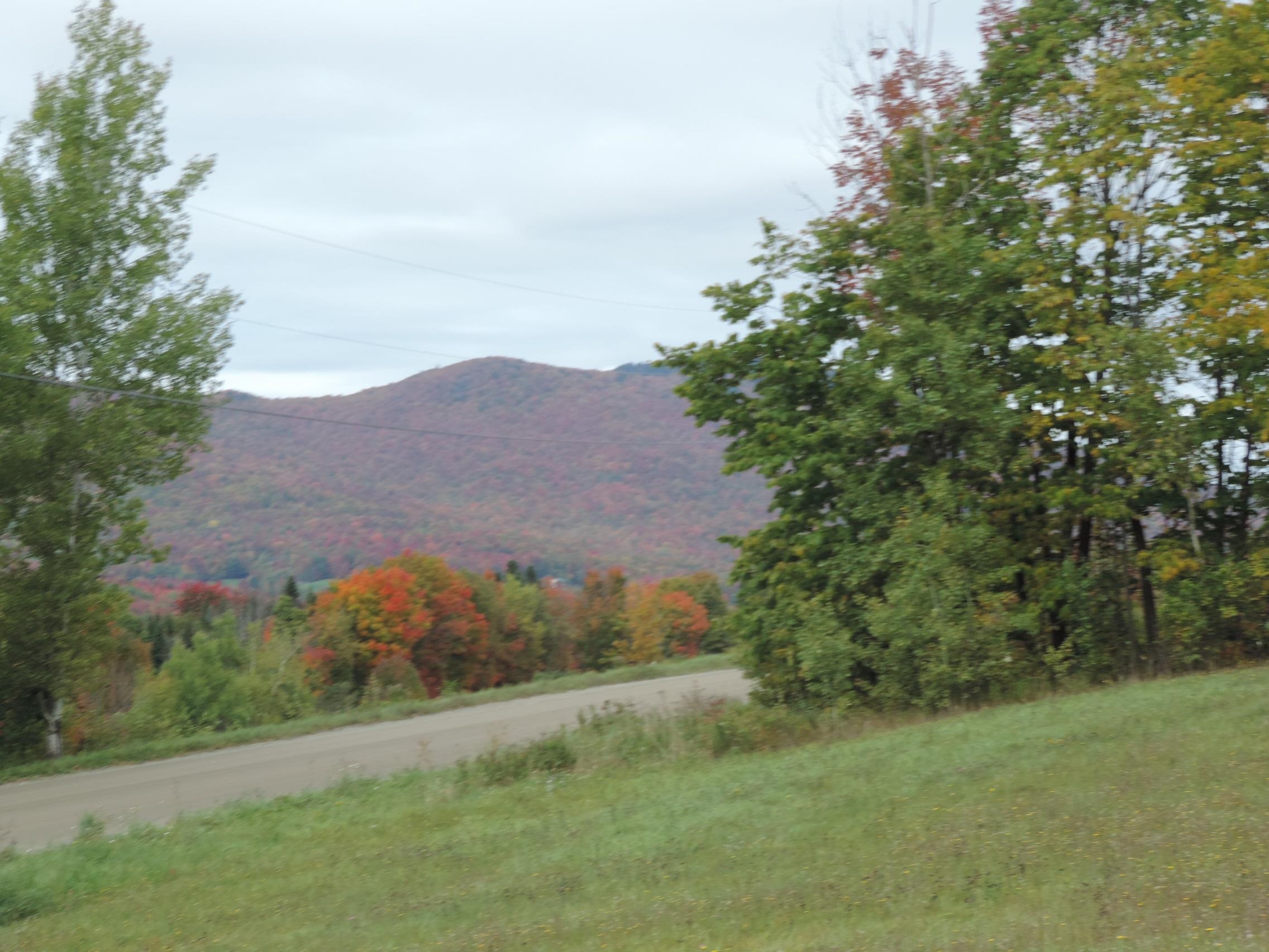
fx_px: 3666
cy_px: 476
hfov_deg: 19.6
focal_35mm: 100
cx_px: 634
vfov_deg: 14.8
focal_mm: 17.8
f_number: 4.1
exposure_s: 1/320
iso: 80
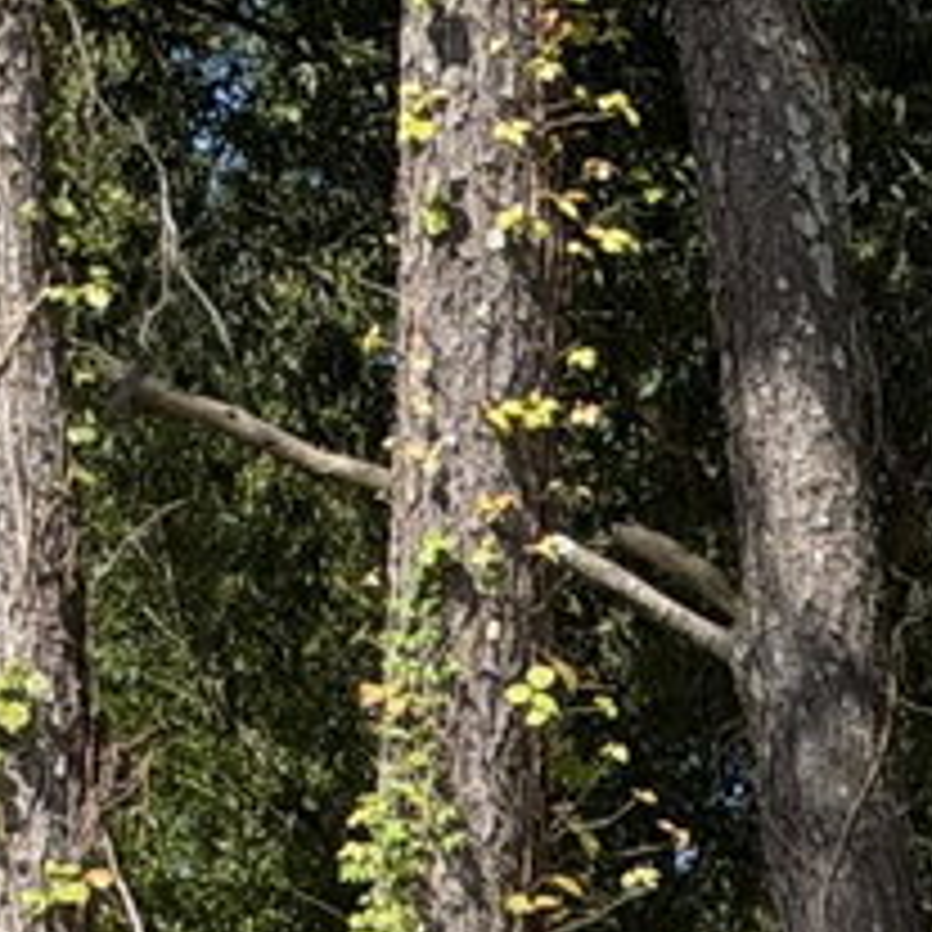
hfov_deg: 7.2
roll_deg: -2.5
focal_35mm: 232
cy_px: 2688
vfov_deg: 6.9
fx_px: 7067
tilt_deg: +0.0
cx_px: 2098
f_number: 1.8
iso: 64
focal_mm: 6.93
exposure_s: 1/2146
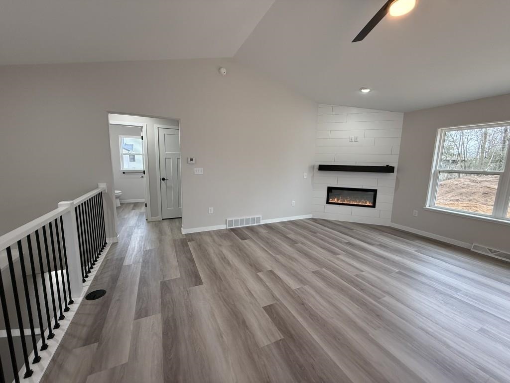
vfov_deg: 85.7
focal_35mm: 14
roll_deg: -1.5
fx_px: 206
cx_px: 255
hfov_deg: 102.1
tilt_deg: -8.3
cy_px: 192
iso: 160
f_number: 2.2
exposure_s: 1/120
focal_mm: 2.22
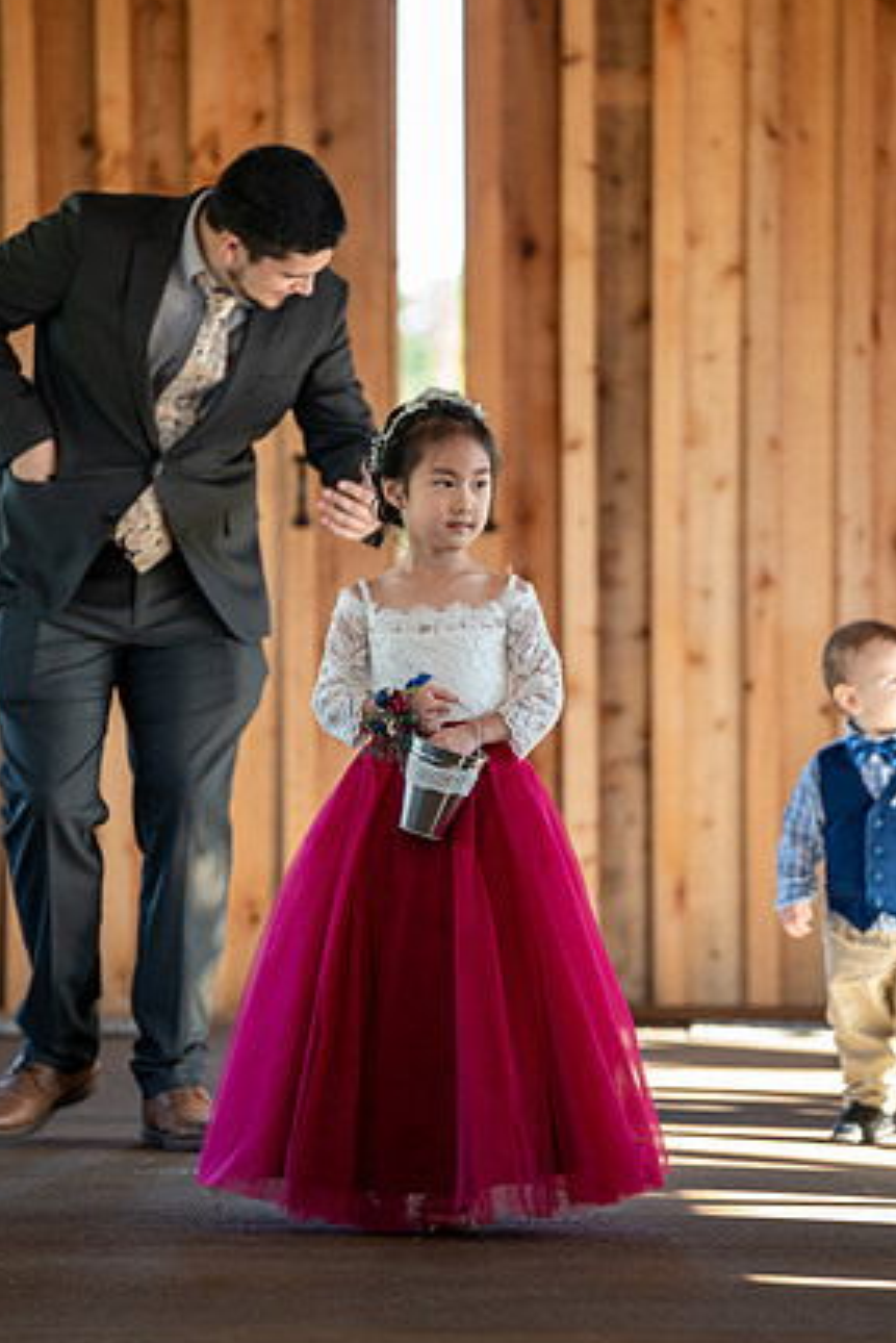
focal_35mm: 184
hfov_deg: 7.5
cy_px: 653
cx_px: 453
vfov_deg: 11.2
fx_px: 6863
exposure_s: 1/200
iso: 1000
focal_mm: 176
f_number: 4
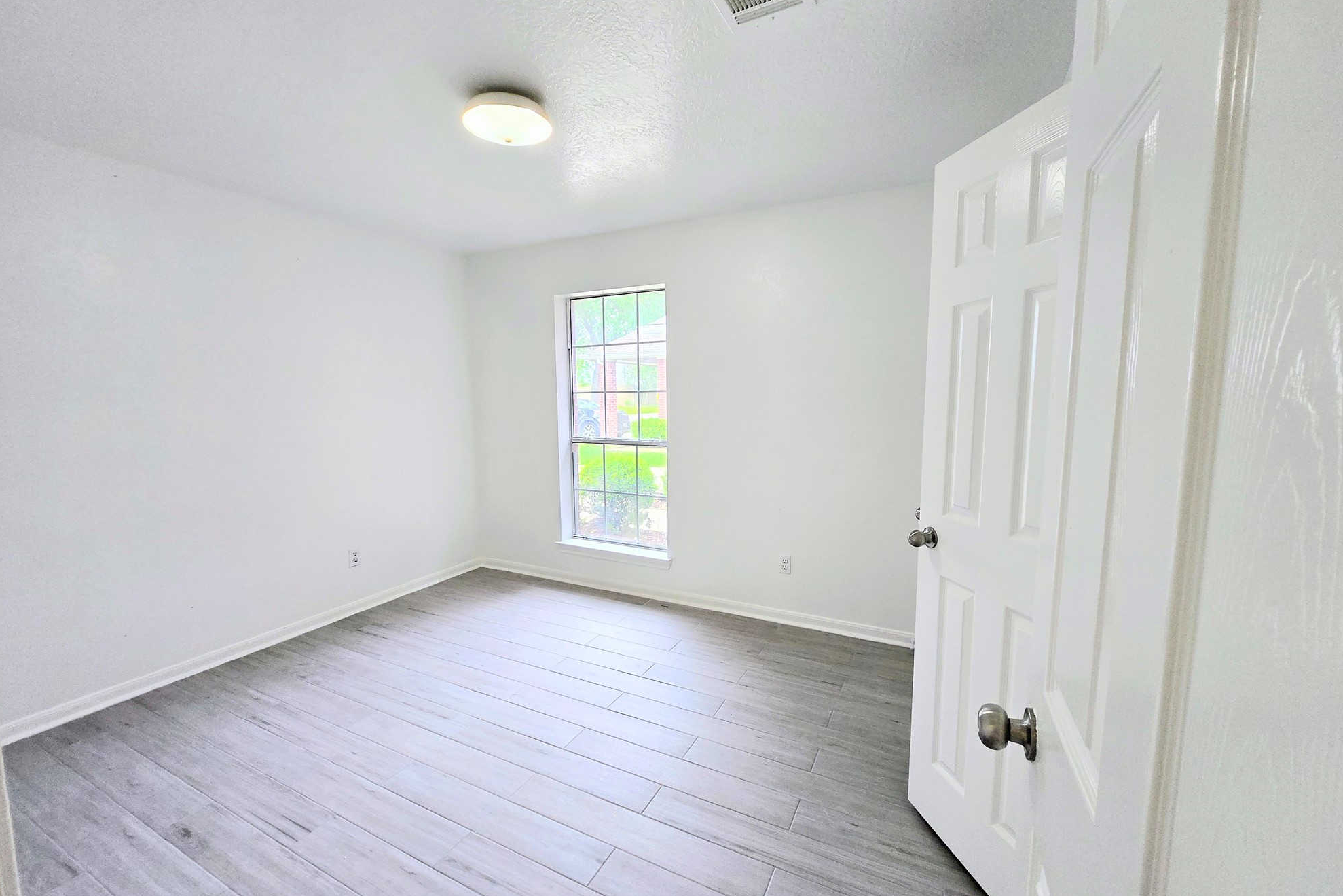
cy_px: 453
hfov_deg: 104.2
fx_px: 522
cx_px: 682
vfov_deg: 81.2
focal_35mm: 14
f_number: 2.2
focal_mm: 1.7
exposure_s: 1/60
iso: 80
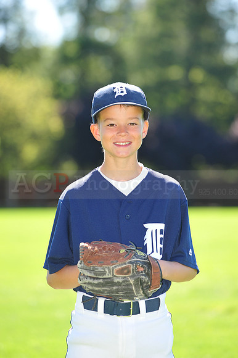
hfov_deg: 6.9
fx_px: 1986
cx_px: 119
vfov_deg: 10.3
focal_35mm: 200
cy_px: 179
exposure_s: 1/400
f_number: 5
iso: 320
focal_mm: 200
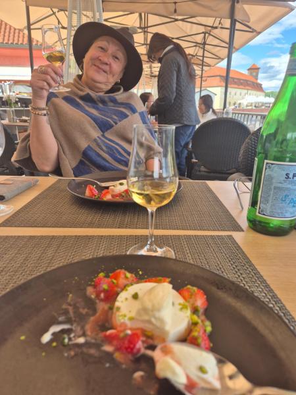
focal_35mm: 23
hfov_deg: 58.9
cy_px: 198
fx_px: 262
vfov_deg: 73.9
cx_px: 148
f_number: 1.8
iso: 25
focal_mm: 5.4
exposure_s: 1/594
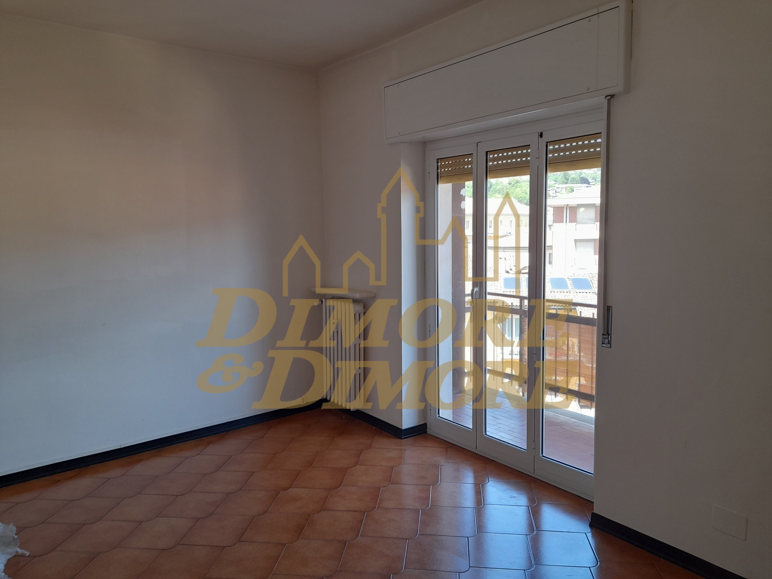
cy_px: 290
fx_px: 558
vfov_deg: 54.9
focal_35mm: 25
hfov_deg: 69.4
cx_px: 386
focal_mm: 4.6
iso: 64
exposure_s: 1/60
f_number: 2
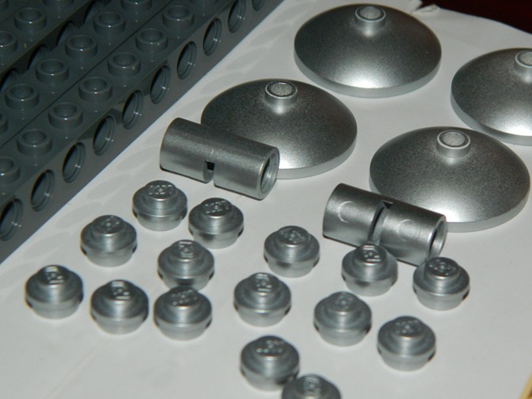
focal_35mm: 130
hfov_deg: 15.2
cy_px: 207
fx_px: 1997
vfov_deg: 11.4
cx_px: 330
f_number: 12.6
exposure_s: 1/60
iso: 200
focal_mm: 18.6
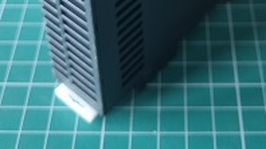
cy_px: -156
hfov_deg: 26.2
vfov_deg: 12.8
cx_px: 161
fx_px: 571
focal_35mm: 81
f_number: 1.8
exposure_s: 1/100
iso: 200
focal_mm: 5.4
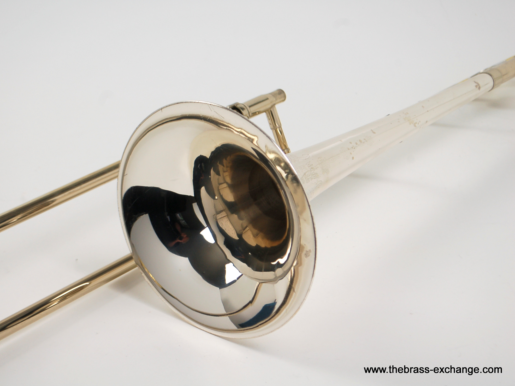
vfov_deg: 16.3
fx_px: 1347
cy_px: 192
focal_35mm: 91
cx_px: 221
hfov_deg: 21.6
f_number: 7.1
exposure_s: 1/25
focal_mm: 55
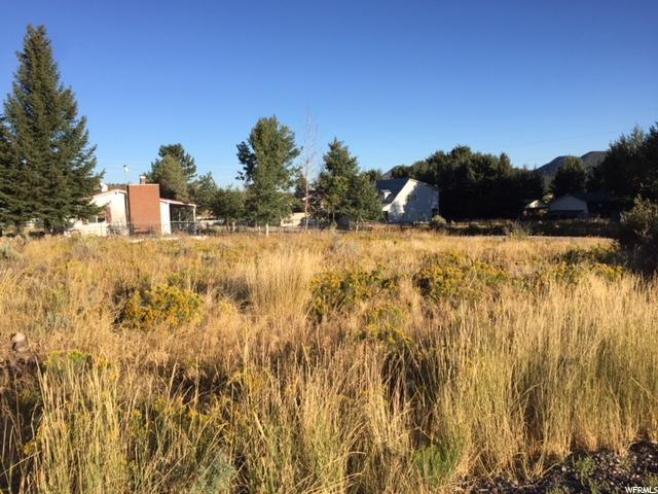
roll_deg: +1.0
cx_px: 329
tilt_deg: -7.2
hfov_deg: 61.7
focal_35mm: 29
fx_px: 551
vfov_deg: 48.2
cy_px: 247
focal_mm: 4.15
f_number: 2.2
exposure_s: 1/1522
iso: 32
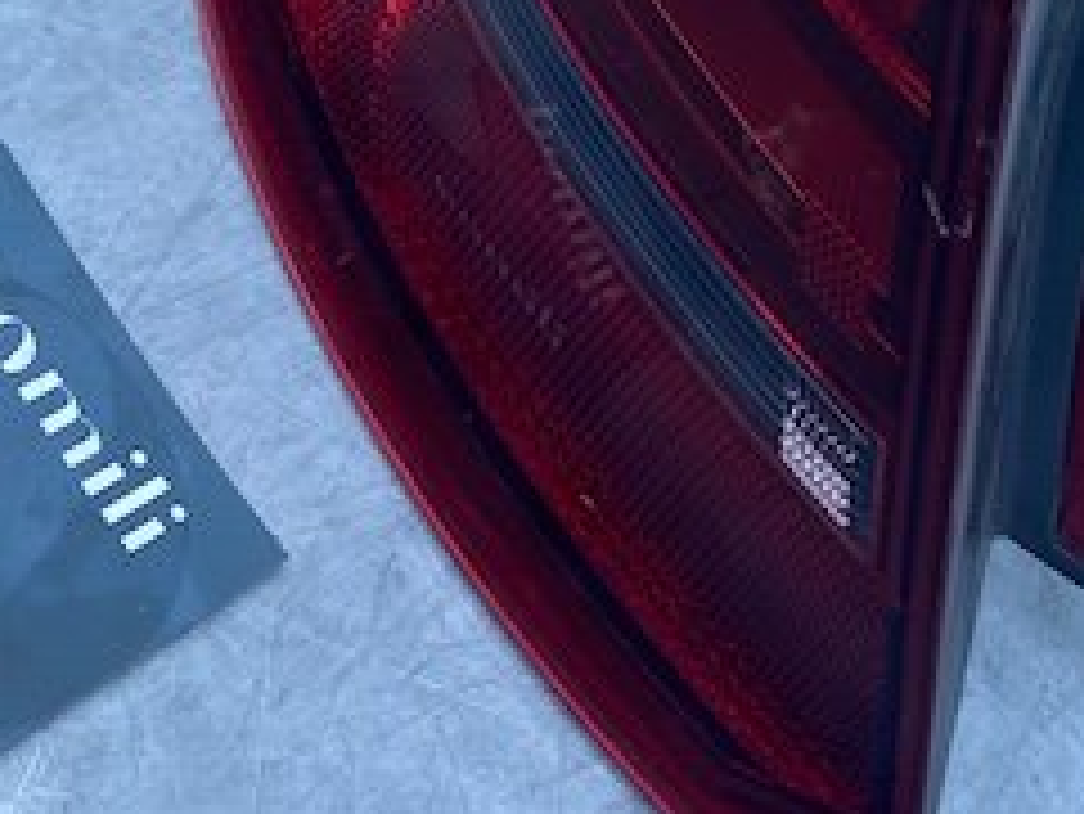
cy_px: -40
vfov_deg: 20.5
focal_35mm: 69
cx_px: 643
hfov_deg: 28.1
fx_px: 2162
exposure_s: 1/647
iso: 32
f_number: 1.8
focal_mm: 4.25
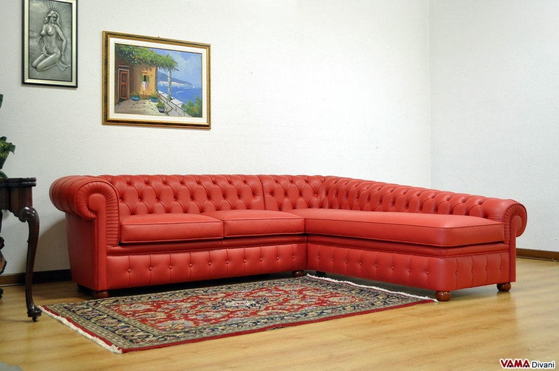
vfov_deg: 31.8
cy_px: 186
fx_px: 651
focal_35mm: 42
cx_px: 280
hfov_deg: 46.5
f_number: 4.5
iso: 100
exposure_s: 1.6
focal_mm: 28
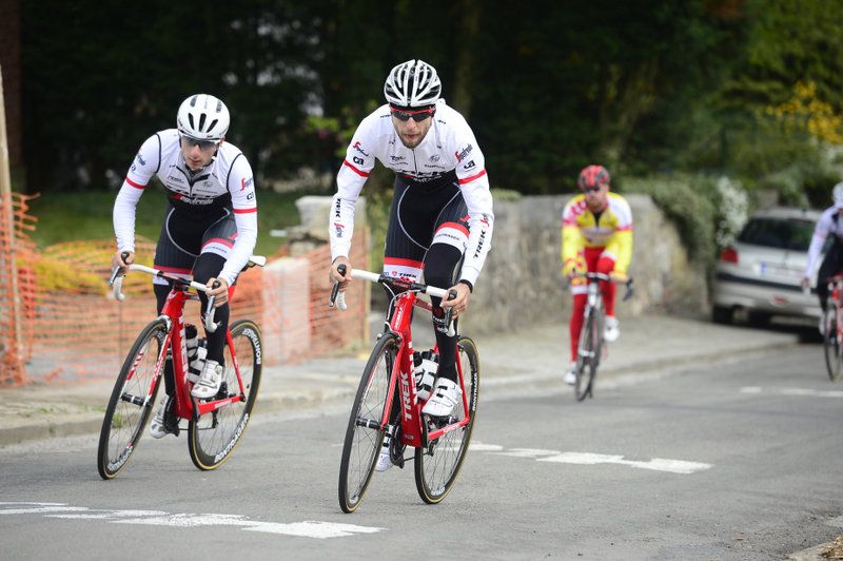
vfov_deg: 8.1
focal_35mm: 170
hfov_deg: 12.1
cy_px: 280
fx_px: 3977
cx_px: 422
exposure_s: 1/1000
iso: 400
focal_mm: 170
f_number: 4
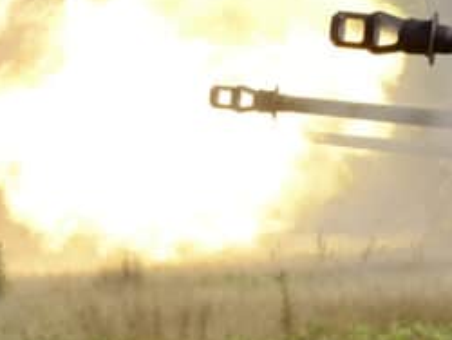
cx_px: 338
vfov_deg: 4.5
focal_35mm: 331
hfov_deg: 6.0
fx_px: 4332
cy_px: -44
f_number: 4.5
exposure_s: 1/2500
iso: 360
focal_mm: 75
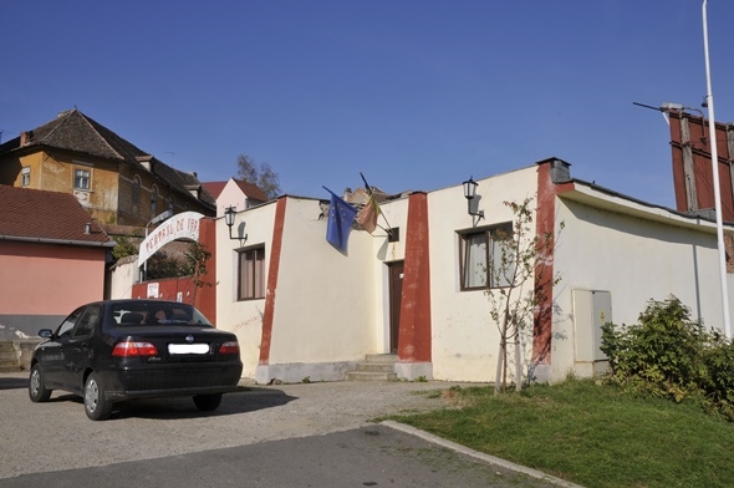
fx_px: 672
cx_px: 367
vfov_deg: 39.9
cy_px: 244
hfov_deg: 57.3
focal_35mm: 33
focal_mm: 22
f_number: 22
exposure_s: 1/160
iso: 250
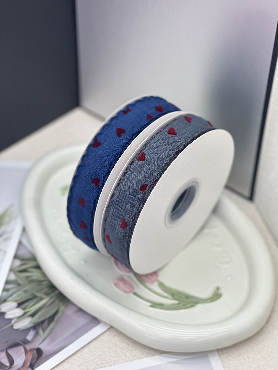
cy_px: 185
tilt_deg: -46.3
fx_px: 825
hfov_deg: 19.1
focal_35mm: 77
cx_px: 139
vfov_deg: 25.3
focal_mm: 9
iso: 160
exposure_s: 1/121
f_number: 2.8
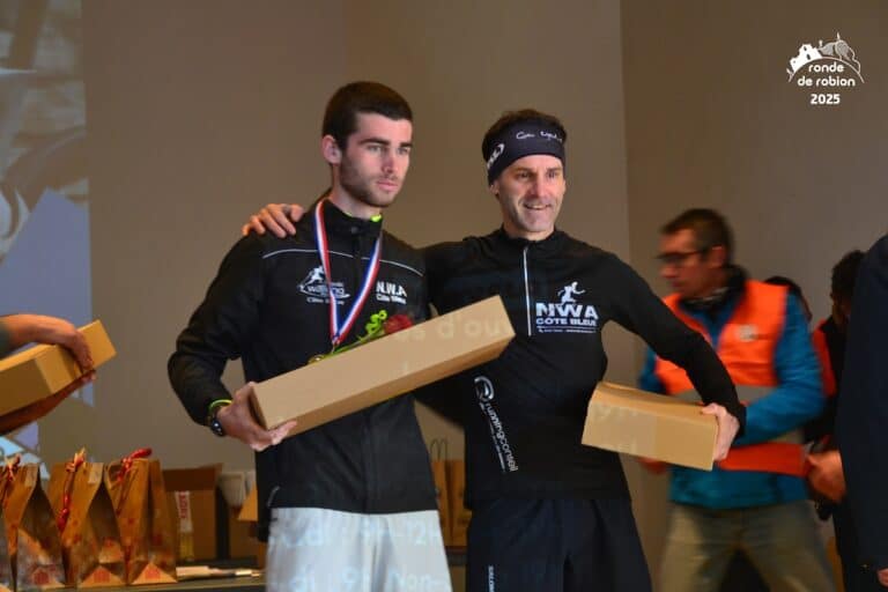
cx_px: 444
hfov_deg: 22.6
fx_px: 2220
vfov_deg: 15.2
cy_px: 296
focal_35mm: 90
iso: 800
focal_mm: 60
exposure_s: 1/40
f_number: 5
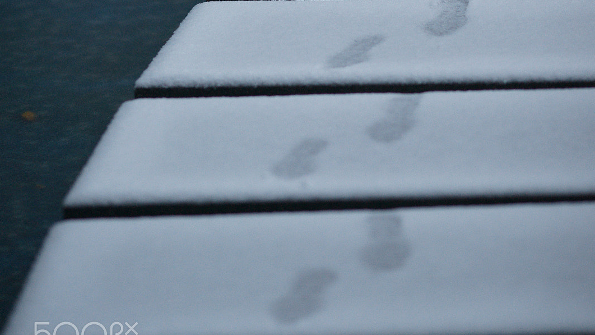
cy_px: -40
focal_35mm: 213
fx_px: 3360
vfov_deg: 5.7
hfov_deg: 10.1
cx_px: 298
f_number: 2
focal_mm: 135
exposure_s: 1/100
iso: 800
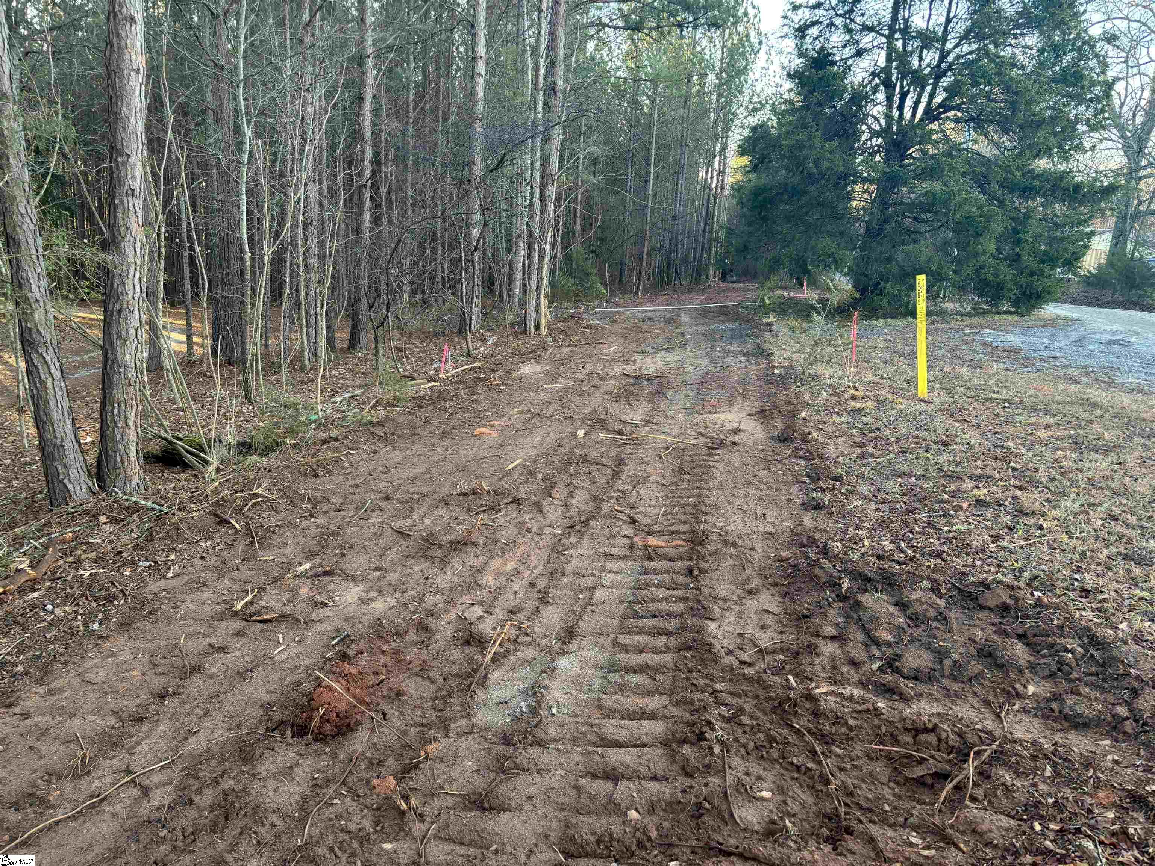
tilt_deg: -13.7
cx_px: 578
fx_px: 868
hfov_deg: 67.3
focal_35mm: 26
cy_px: 433
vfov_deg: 53.1
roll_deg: -3.2
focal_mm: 5.96
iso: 125
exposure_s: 1/121
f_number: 1.6
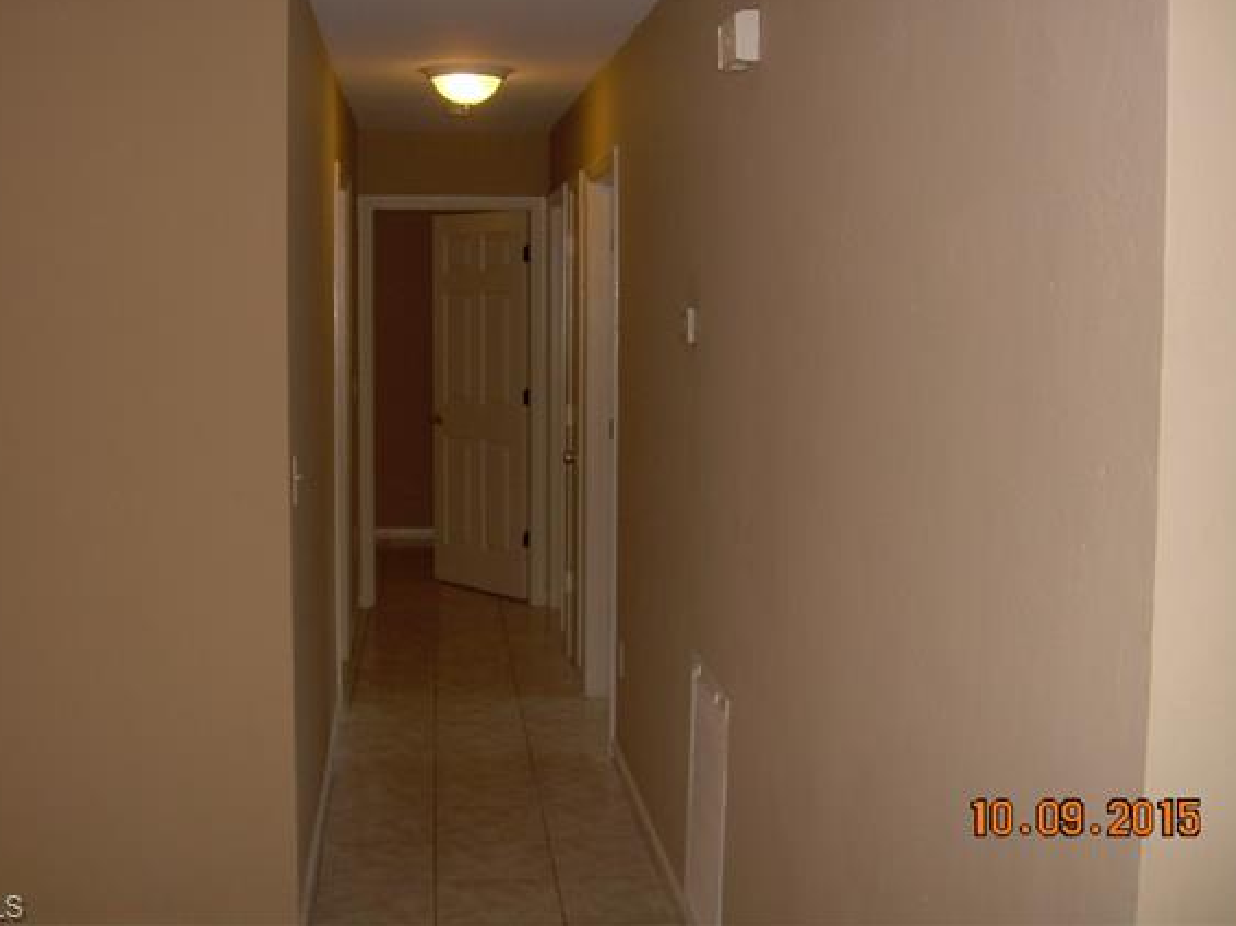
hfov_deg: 43.8
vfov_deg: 33.5
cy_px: 404
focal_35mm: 43
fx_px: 1535
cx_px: 561
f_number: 2.8
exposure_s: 1/60
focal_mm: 6.3
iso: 50
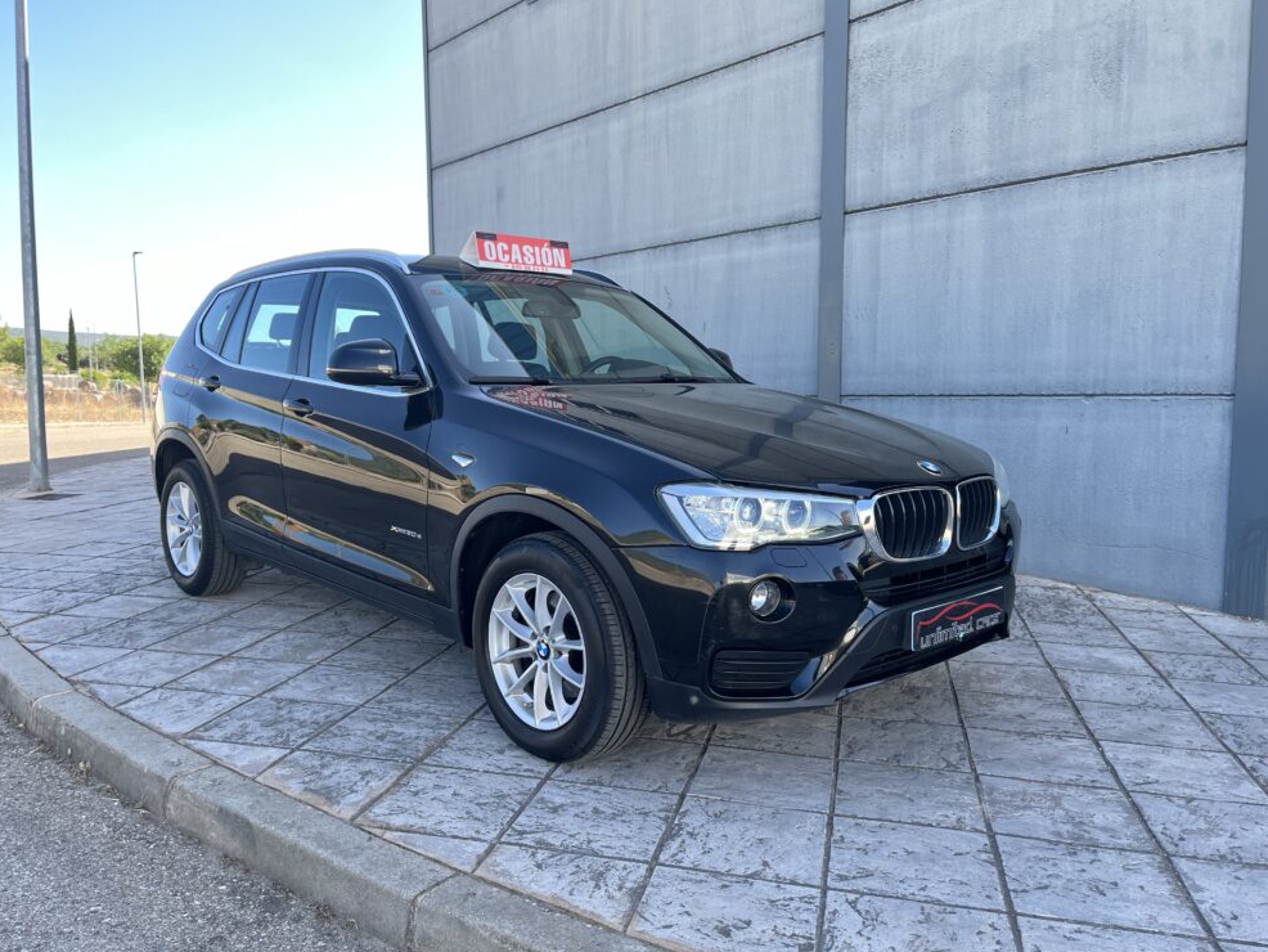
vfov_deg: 51.4
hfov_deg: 65.3
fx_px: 989
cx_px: 611
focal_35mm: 27
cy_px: 486
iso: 50
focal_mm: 5.1
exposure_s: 1/274
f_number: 1.6
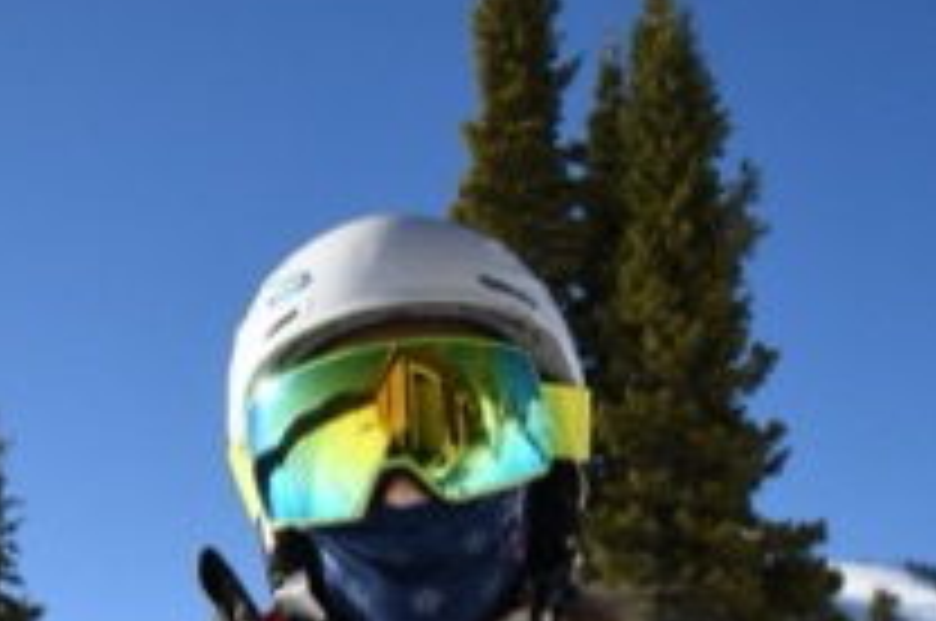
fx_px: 2155
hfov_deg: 24.4
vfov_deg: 16.1
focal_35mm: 83
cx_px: 603
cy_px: 587
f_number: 10
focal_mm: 24
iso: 320
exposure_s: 1/500
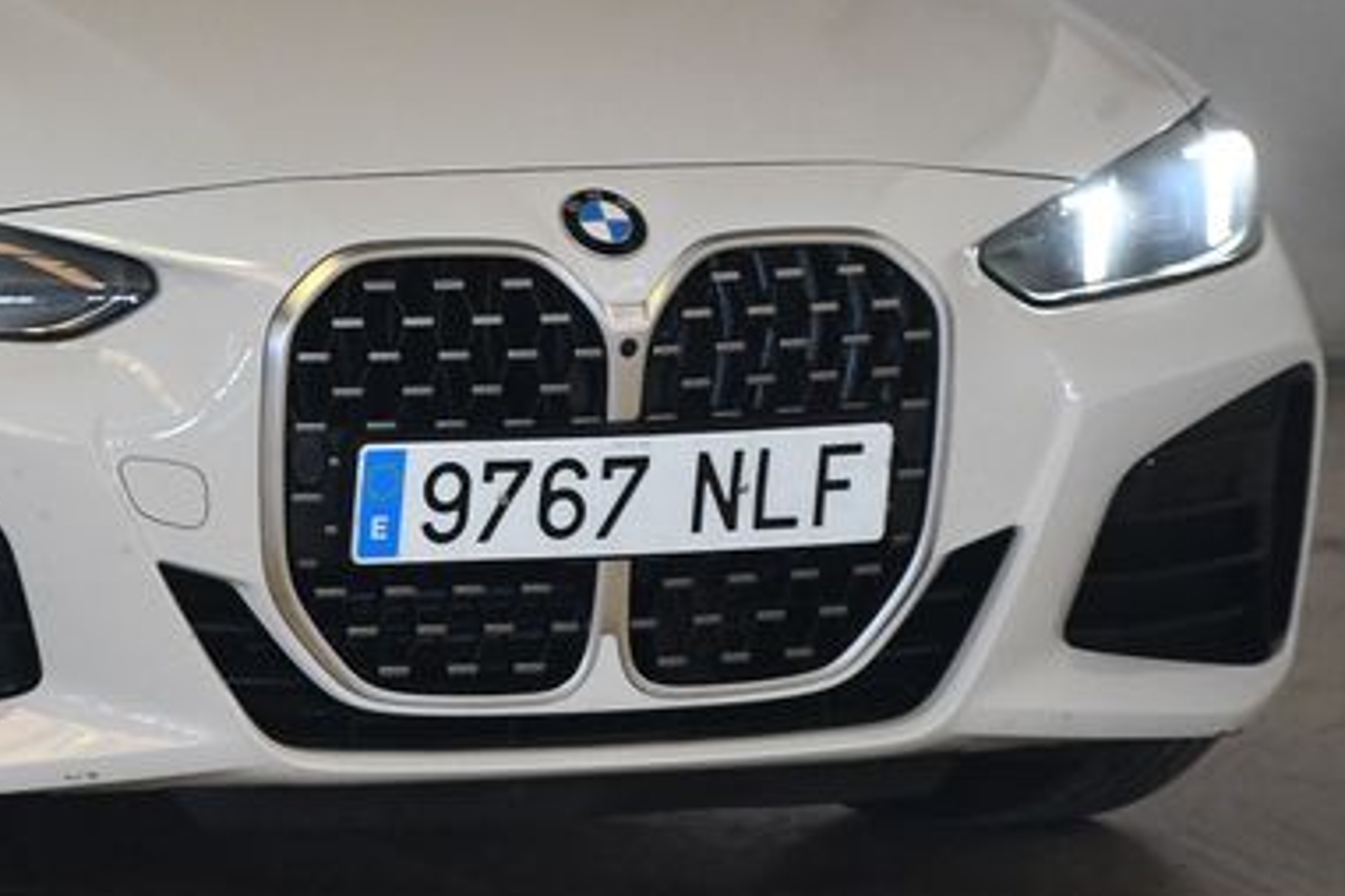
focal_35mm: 271
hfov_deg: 7.6
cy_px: 111
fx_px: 10124
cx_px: -56
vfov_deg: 5.1
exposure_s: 1/250
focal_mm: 86
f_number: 4.2
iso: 3200
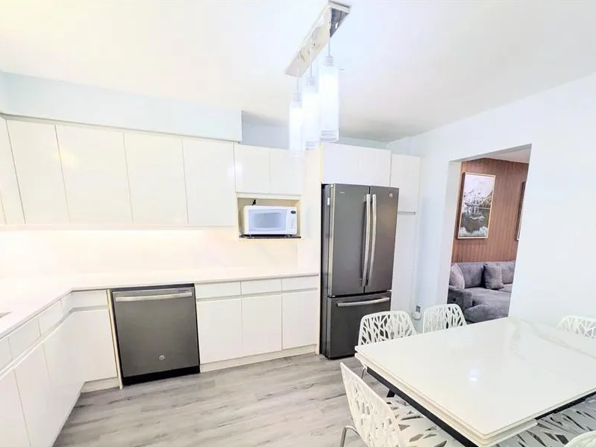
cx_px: 316
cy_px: 284
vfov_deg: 70.3
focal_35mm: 18
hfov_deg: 87.7
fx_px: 310
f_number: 2.2
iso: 53
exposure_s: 1/160
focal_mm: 1.85
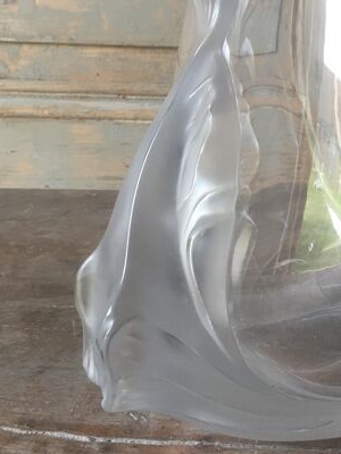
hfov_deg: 24.6
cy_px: 175
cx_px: 300
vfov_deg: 33.1
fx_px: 762
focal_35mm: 58
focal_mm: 4.15
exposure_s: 1/33
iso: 50
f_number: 2.2
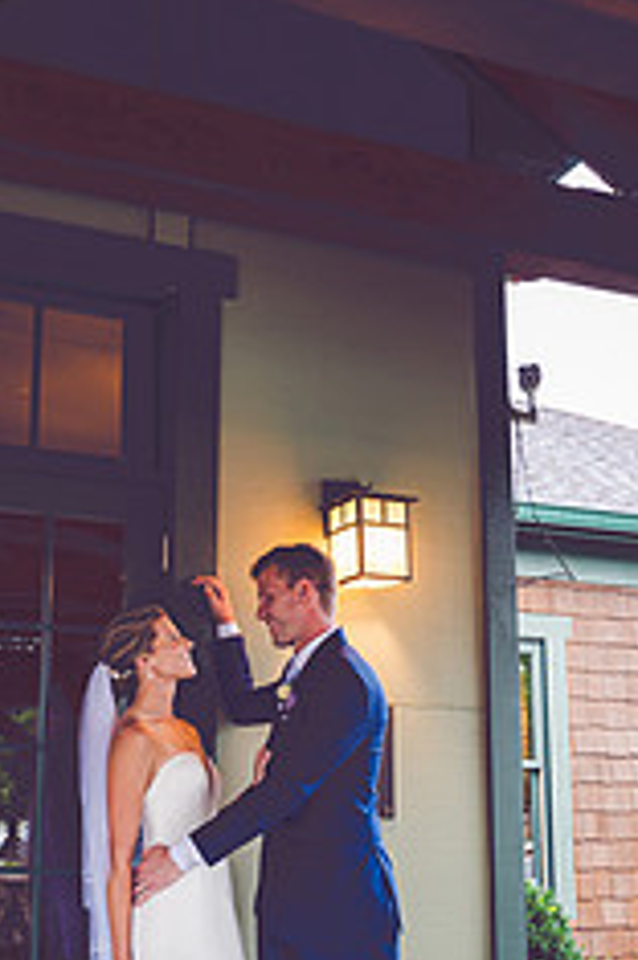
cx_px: 215
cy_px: 613
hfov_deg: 29.0
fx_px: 1226
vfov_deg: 42.4
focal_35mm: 46
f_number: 4
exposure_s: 1/125
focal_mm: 24
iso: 1000
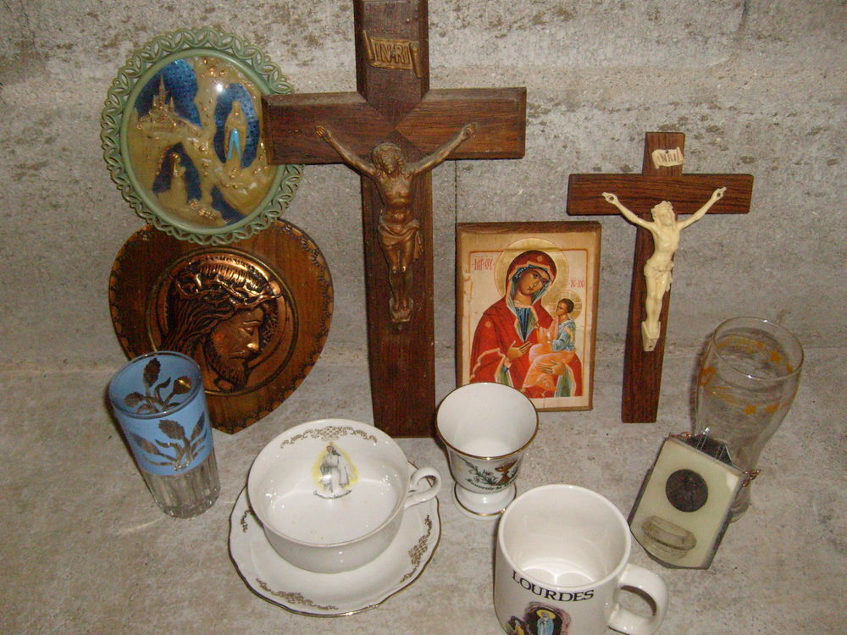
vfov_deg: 40.7
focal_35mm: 35
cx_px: 424
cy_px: 318
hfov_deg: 52.6
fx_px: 856
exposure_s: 1/45
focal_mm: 5.8
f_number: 2.8
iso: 400
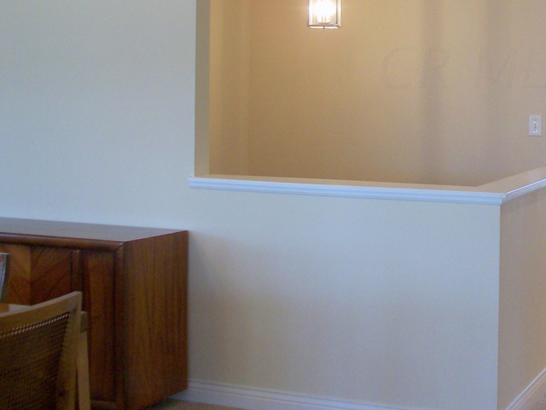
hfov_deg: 28.4
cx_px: 478
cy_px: 67
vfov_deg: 21.9
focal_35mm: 66
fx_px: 1041
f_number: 2.8
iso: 160
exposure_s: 1/60
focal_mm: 7.54
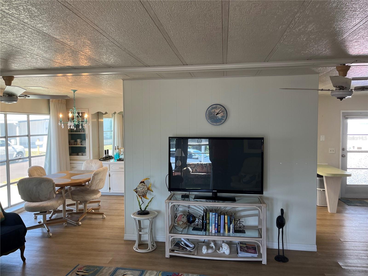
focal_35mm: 26
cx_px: 184
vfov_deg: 53.1
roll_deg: +1.0
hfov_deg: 67.3
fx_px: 276
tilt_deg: -4.0
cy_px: 138
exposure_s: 1/120
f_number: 1.6
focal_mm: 5.1
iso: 125
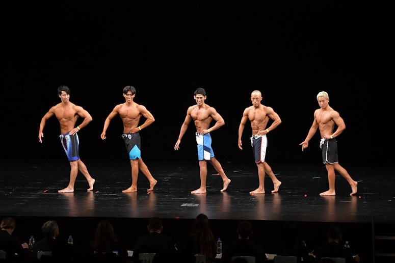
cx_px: 198
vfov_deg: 11.1
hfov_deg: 16.7
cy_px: 132
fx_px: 1349
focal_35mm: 123
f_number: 5.6
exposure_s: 1/400
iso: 3200
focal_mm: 82
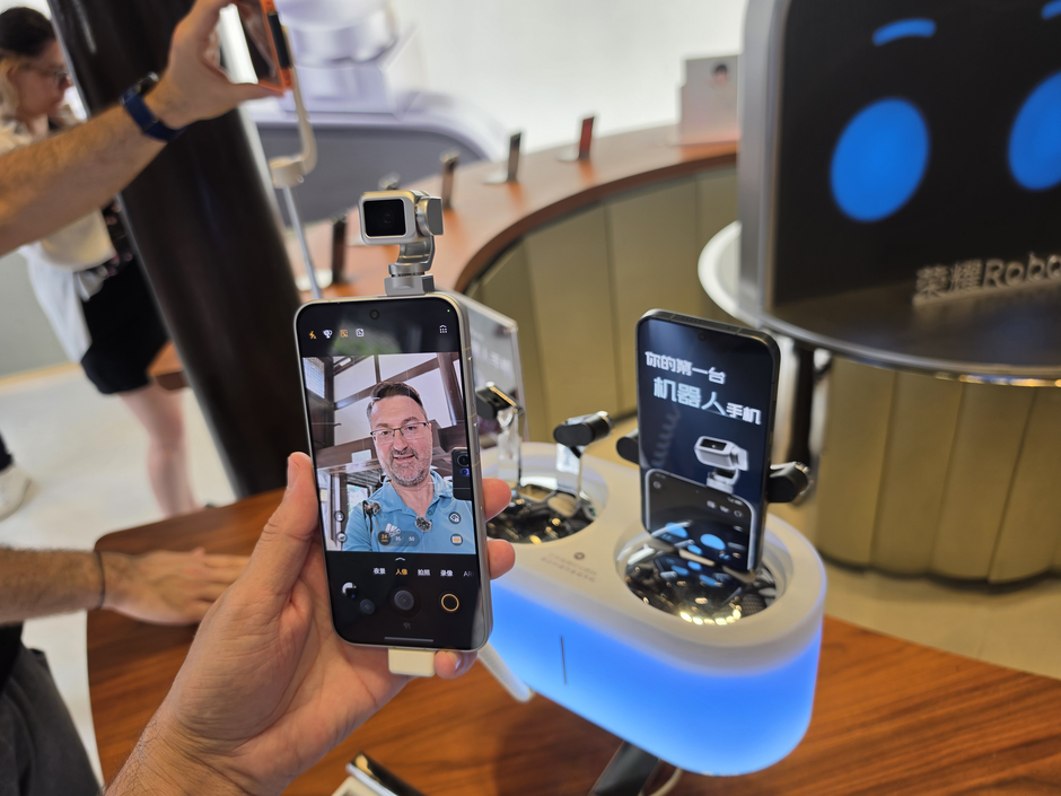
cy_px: 398
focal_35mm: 23
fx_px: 705
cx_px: 530
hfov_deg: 73.9
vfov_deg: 58.9
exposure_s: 1/100
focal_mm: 6.5
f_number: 1.4
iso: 10
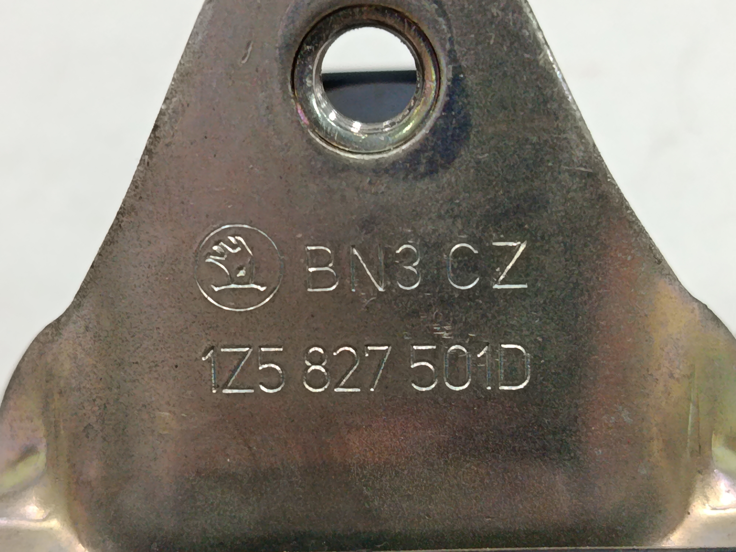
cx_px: 368
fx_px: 1467
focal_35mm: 69
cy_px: 276
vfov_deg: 21.3
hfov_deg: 28.2
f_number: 1.7
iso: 788
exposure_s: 1/50
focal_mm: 5.24
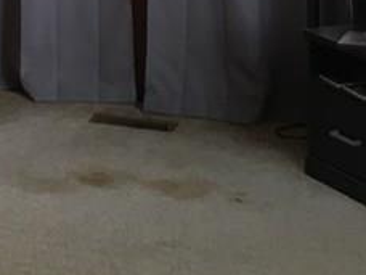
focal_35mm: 130
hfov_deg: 14.9
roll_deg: +0.9
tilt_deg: -2.4
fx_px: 1375
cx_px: 11
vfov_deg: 10.8
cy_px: -201
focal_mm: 4.15
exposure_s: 1/30
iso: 64
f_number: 2.2
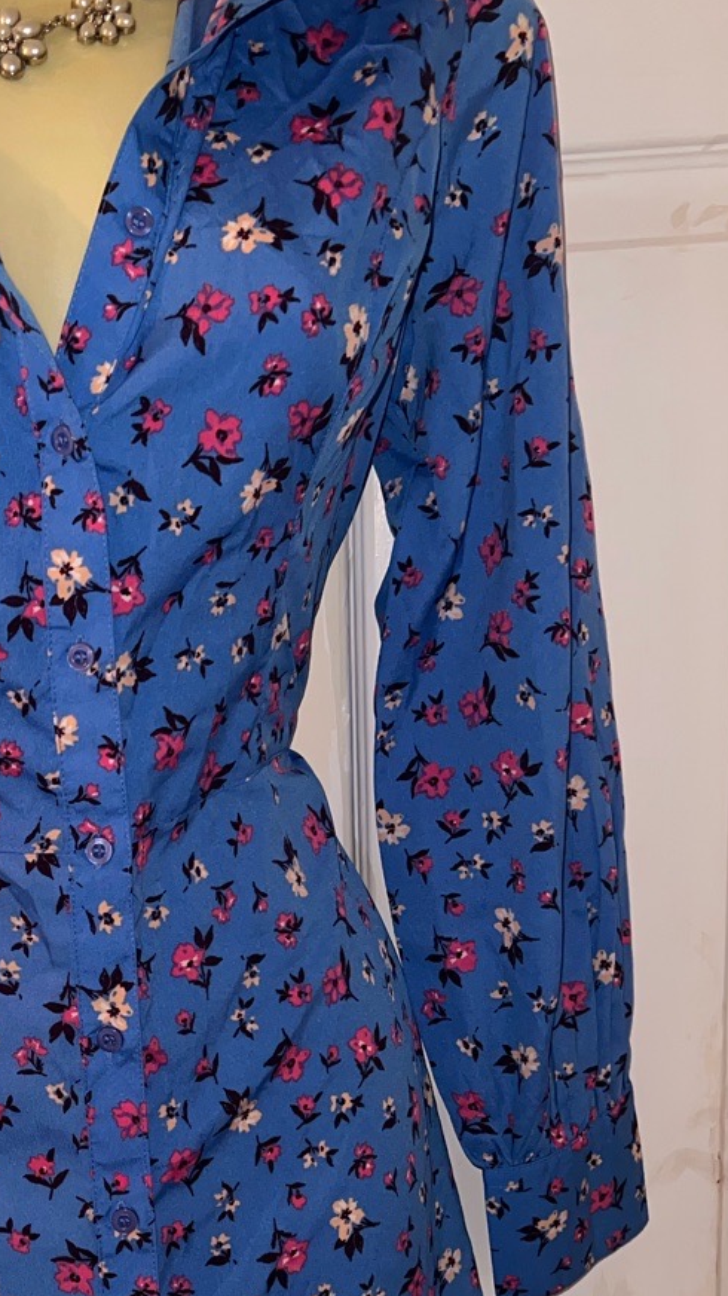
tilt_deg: -13.7
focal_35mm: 52
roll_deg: +4.1
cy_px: 918
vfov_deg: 39.1
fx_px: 1786
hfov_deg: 22.2
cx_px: -4
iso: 100
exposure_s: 1/17
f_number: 1.5
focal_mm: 5.7
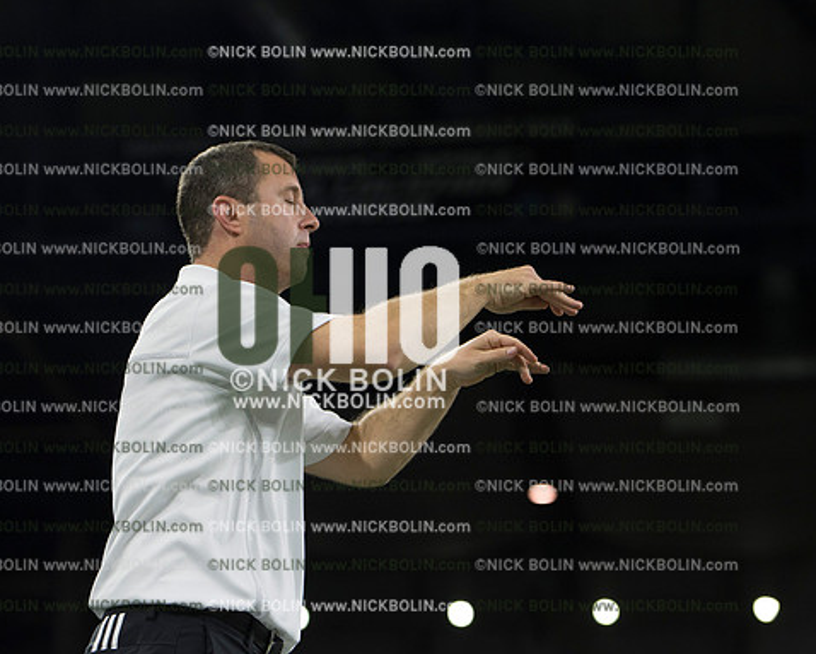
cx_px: 338
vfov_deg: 13.3
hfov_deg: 16.6
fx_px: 2803
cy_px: 328
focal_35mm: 116
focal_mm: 102
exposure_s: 1/2000
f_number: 3.5
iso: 2500
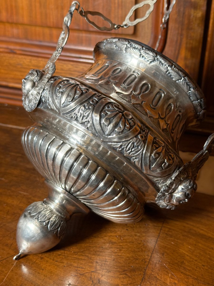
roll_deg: -2.8
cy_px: 143
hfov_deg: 30.3
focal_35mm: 48
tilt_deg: -28.1
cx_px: 107
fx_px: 396
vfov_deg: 39.7
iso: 100
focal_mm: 6.76
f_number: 1.78
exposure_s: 1/61
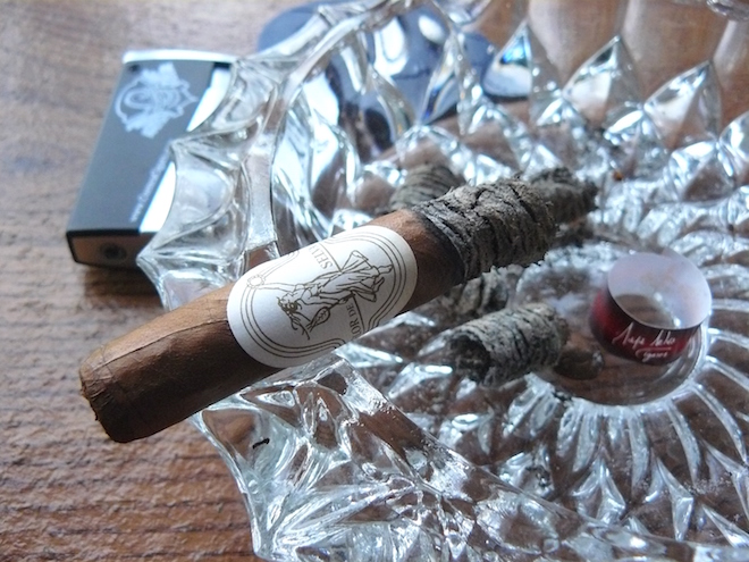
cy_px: 281
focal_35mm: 36
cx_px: 374
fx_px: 779
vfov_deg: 39.7
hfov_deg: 51.4
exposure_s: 1/50
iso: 400
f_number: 3.2
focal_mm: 6
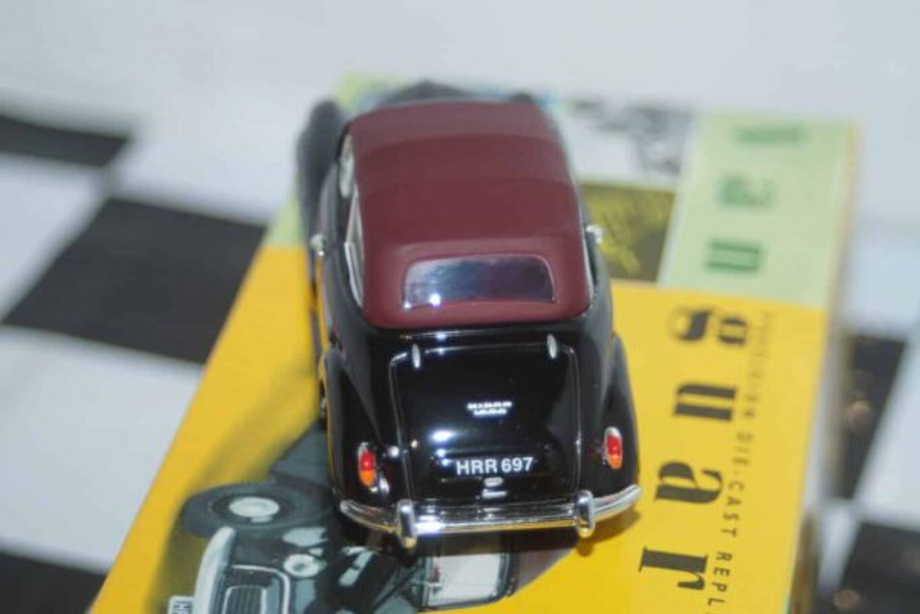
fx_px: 3066
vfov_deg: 11.4
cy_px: 307
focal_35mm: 120
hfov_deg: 17.1
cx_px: 460
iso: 320
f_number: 5.6
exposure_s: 1/160
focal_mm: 80
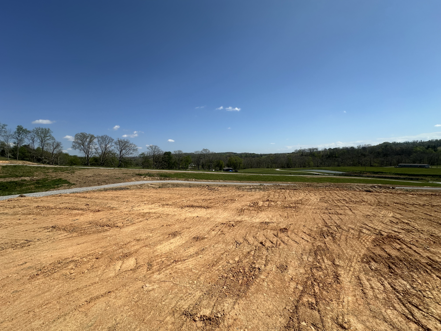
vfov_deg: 85.7
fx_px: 178
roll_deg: +3.3
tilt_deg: -1.3
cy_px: 166
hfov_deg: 102.1
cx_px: 220
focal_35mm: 14
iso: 50
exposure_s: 1/3509
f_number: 2.2
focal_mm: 2.22
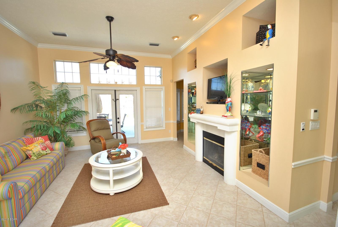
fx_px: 141
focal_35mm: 15
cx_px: 169
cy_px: 114
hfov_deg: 100.3
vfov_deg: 77.5
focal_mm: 10
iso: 400
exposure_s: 1/200
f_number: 4
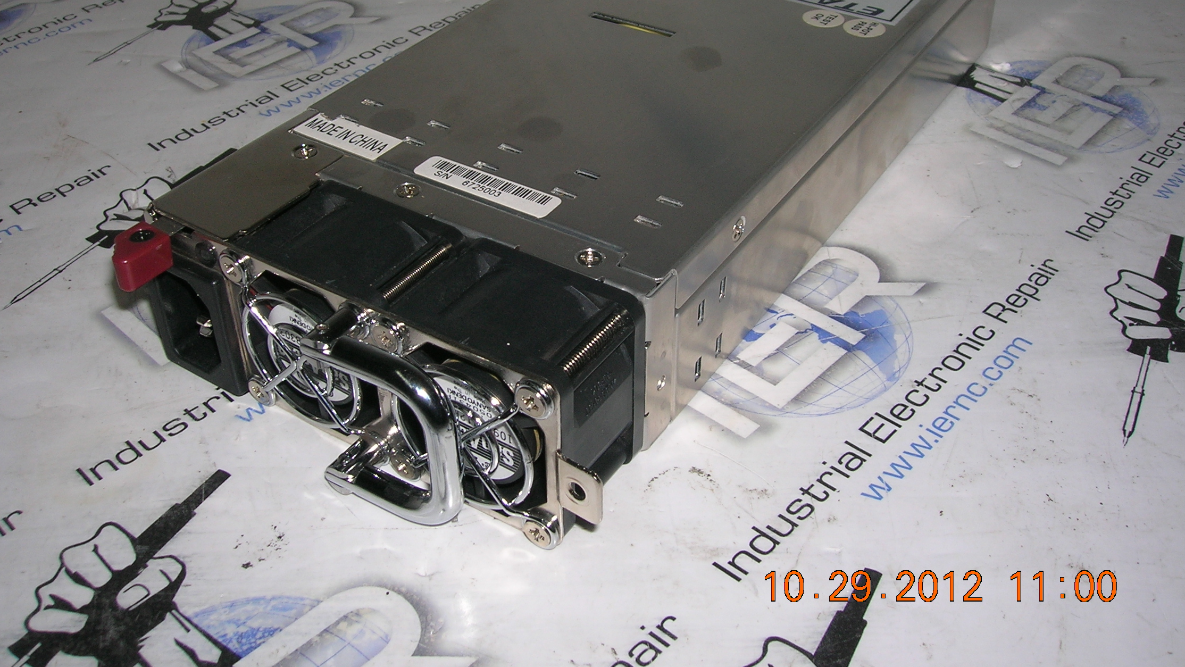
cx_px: 586
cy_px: 226
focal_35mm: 38
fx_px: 1194
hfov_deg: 52.8
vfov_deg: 31.0
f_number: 4.9
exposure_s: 1/60.1
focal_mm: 5.7
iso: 50
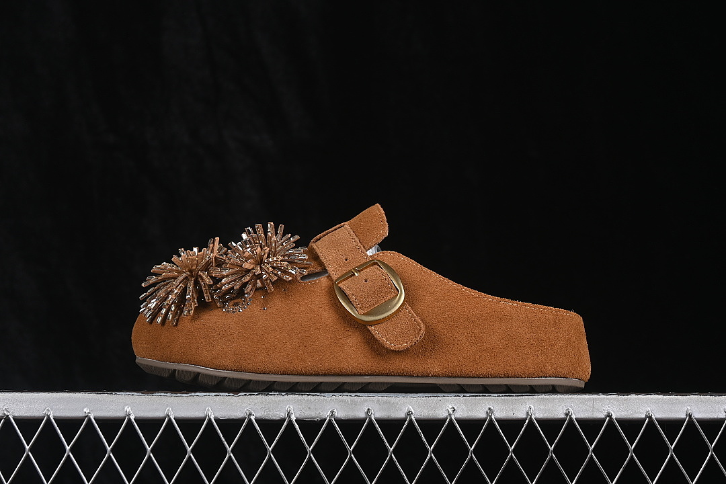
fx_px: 1512
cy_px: 242
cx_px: 363
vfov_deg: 18.2
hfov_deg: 27.0
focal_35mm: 75
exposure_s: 1/60
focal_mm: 50
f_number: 7.1
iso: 160
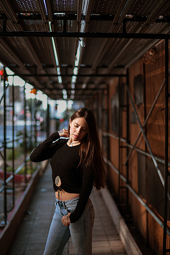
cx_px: 85
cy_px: 128
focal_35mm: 58
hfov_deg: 23.4
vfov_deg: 34.5
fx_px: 411
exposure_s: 1/1000
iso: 50
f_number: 1.8
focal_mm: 58
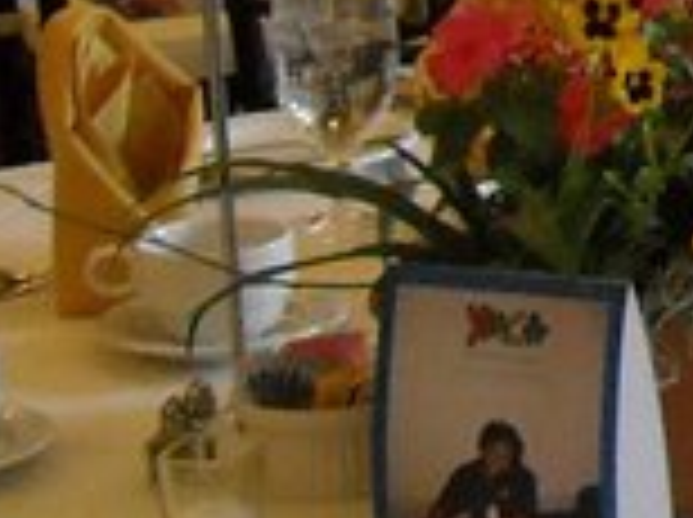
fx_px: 4657
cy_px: -626
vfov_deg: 6.1
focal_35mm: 233
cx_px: 1894
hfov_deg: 7.7
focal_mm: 5.7
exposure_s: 1/60
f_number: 2.8
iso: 400
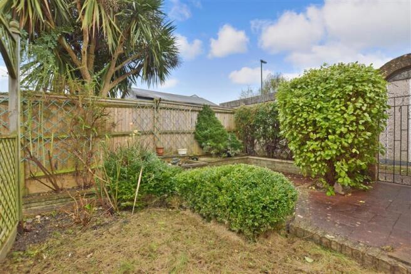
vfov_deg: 77.3
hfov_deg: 100.4
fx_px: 171
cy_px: 137
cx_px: 206
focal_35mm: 15
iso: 400
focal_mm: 10
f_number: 8
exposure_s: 1/250
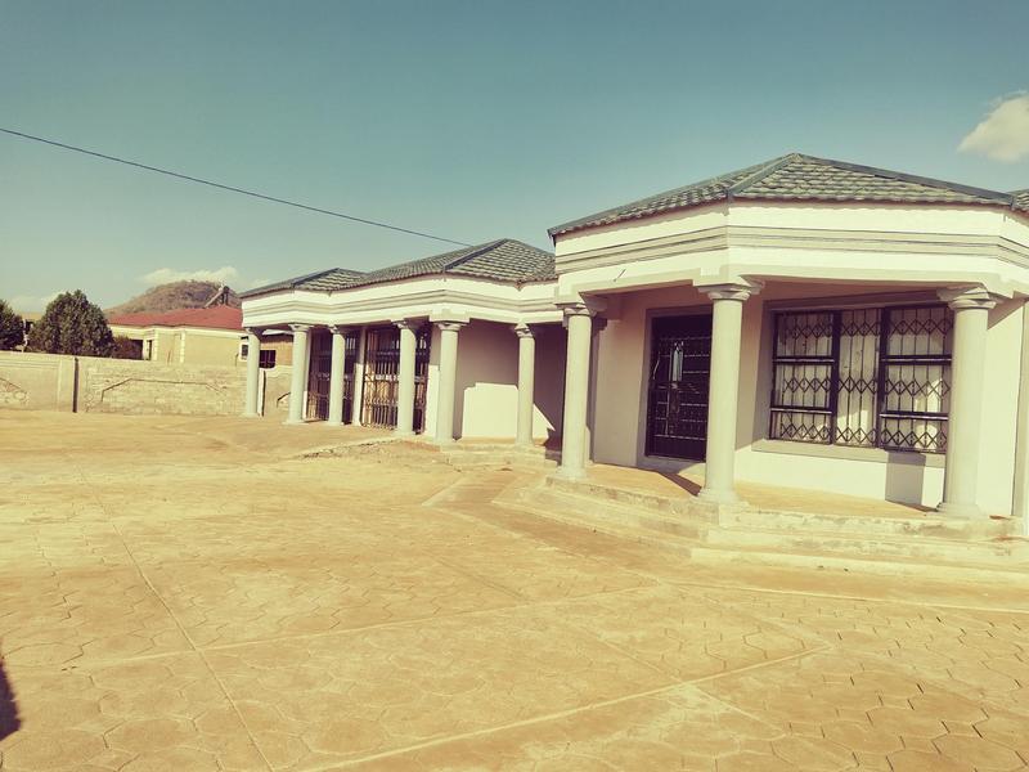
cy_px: 386
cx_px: 514
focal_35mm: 26
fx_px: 773
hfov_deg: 67.3
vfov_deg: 53.1
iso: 100
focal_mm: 4.95
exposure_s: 1/1008
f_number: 1.9
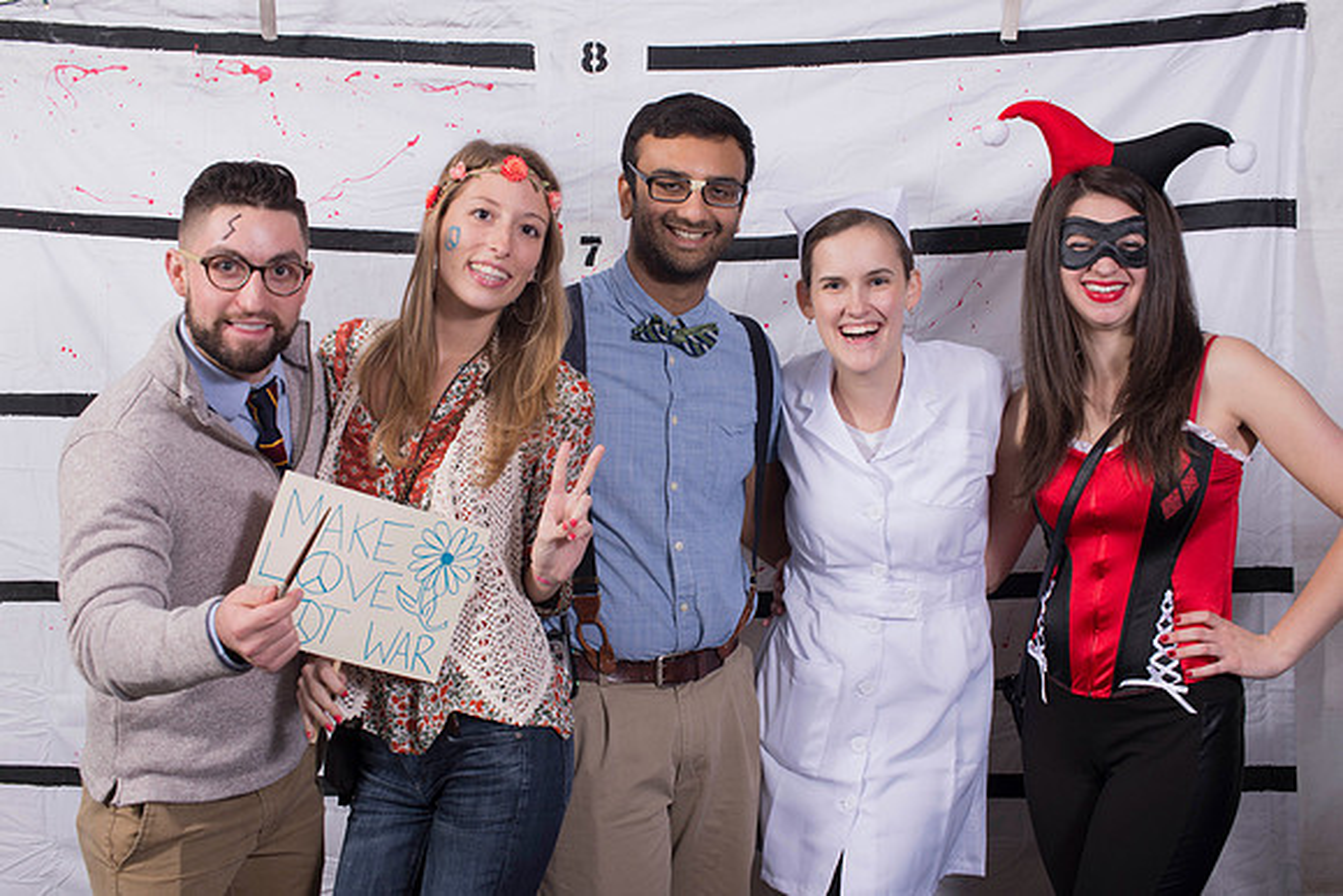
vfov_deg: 27.0
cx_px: 672
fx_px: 1866
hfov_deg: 39.6
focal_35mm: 50
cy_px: 448
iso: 500
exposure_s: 1/125
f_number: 9
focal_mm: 50
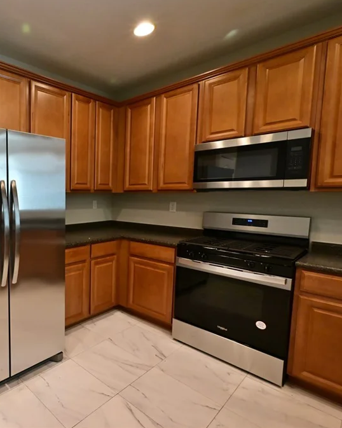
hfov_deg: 58.3
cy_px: 211
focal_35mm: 20
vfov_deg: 80.4
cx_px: 34
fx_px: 253
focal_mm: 14
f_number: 13
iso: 6400
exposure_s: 1/60
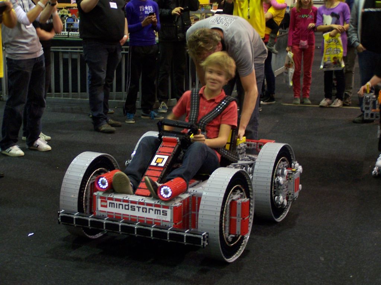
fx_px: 737
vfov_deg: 21.9
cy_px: 142
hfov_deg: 29.0
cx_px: 190
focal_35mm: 67
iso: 140
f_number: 3.2
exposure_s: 1/8
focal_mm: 11.1
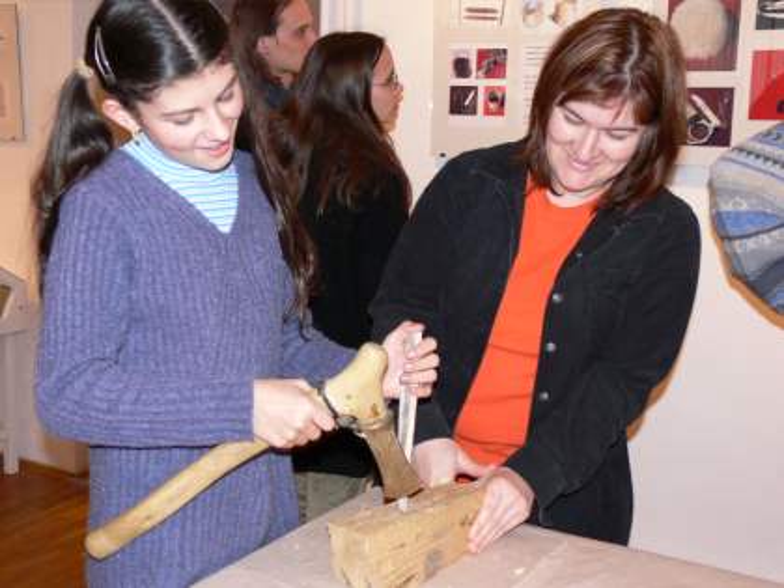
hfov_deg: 43.9
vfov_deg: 33.6
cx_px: 392
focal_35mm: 43
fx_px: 974
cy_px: 294
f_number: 2.8
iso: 100
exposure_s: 1/30
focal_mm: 9
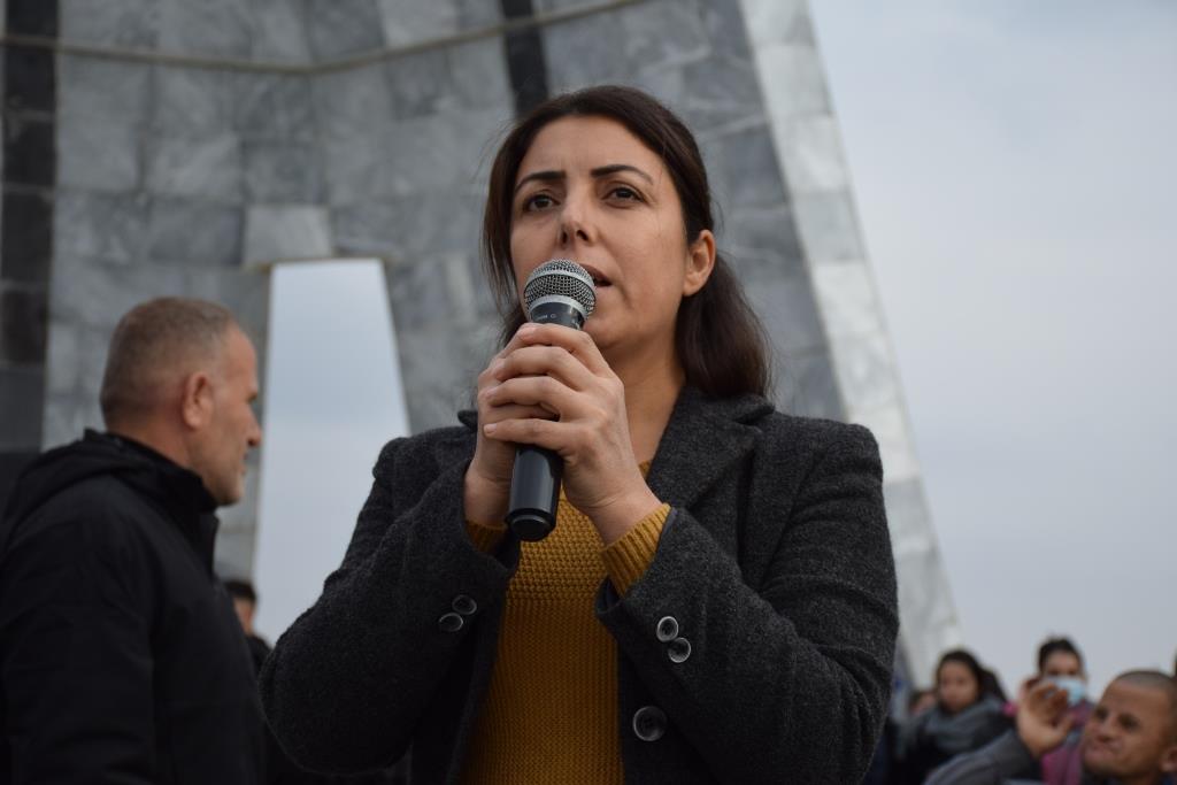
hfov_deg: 26.0
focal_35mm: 78
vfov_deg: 17.5
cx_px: 588
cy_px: 392
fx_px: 2550
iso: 400
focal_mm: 52
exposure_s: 1/1250
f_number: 5
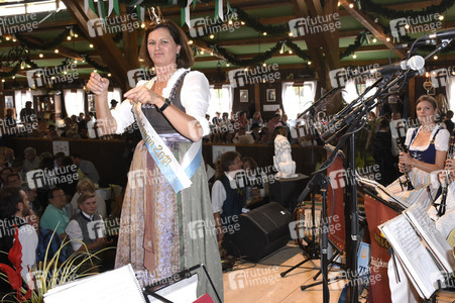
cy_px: 152
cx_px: 228
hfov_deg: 48.0
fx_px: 511
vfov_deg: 33.0
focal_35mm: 40
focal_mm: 27
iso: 1000
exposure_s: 1/160
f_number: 6.3
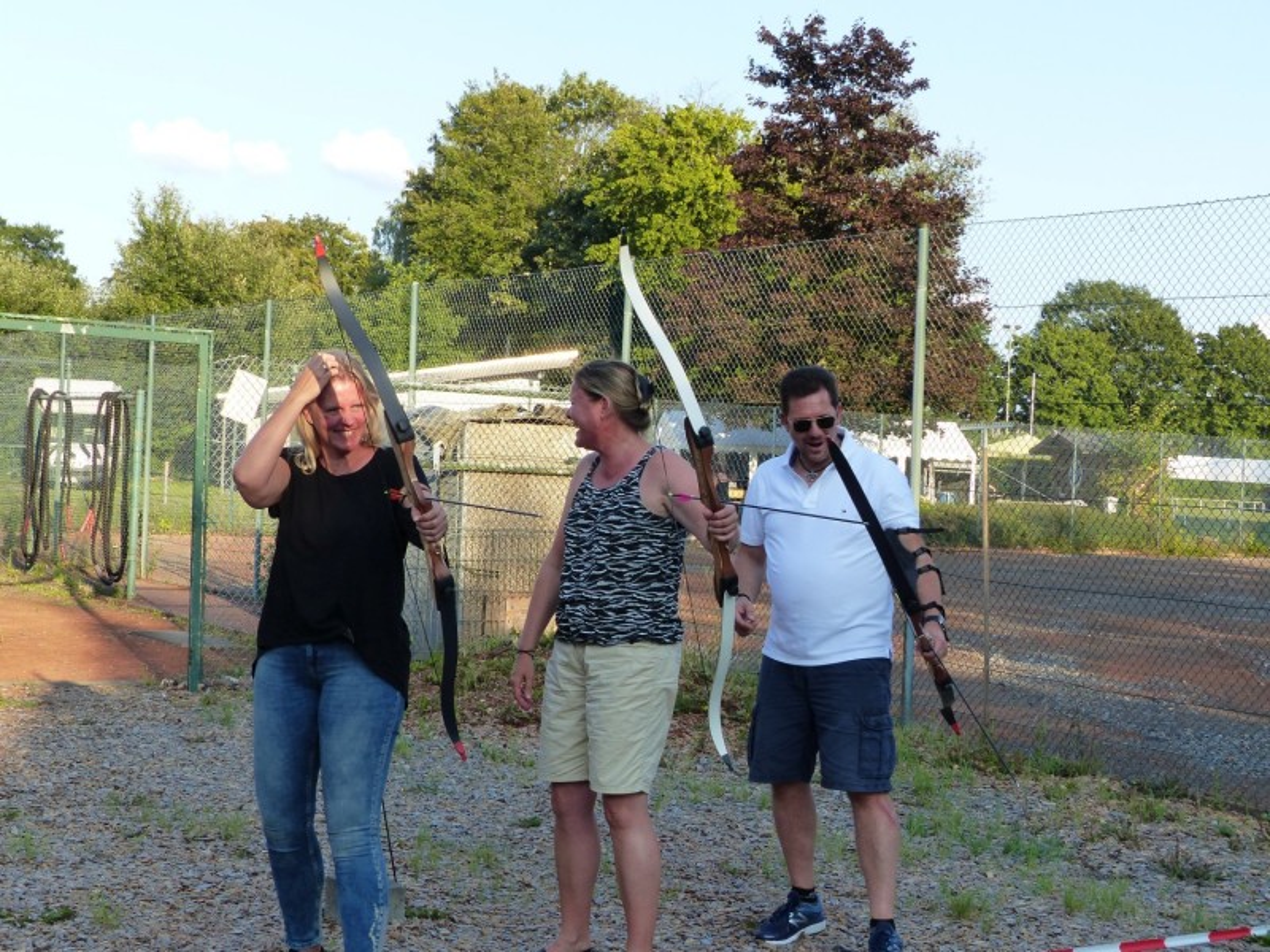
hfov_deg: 36.8
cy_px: 476
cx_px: 635
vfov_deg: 28.0
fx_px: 1908
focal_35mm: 52
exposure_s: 1/250
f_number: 4
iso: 160
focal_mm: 9.4
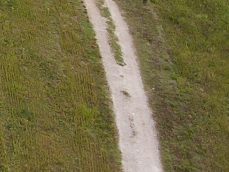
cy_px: -295
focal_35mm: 185
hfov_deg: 8.1
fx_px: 1223
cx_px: -576
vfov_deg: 7.3
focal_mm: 4.5
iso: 110
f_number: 2.8
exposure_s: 1/400
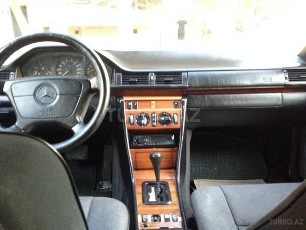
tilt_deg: -15.8
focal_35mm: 33
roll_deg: -0.8
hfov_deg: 55.4
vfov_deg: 42.9
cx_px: 153
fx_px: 292
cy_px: 115
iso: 500
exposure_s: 1/15
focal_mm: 4.12
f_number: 2.4
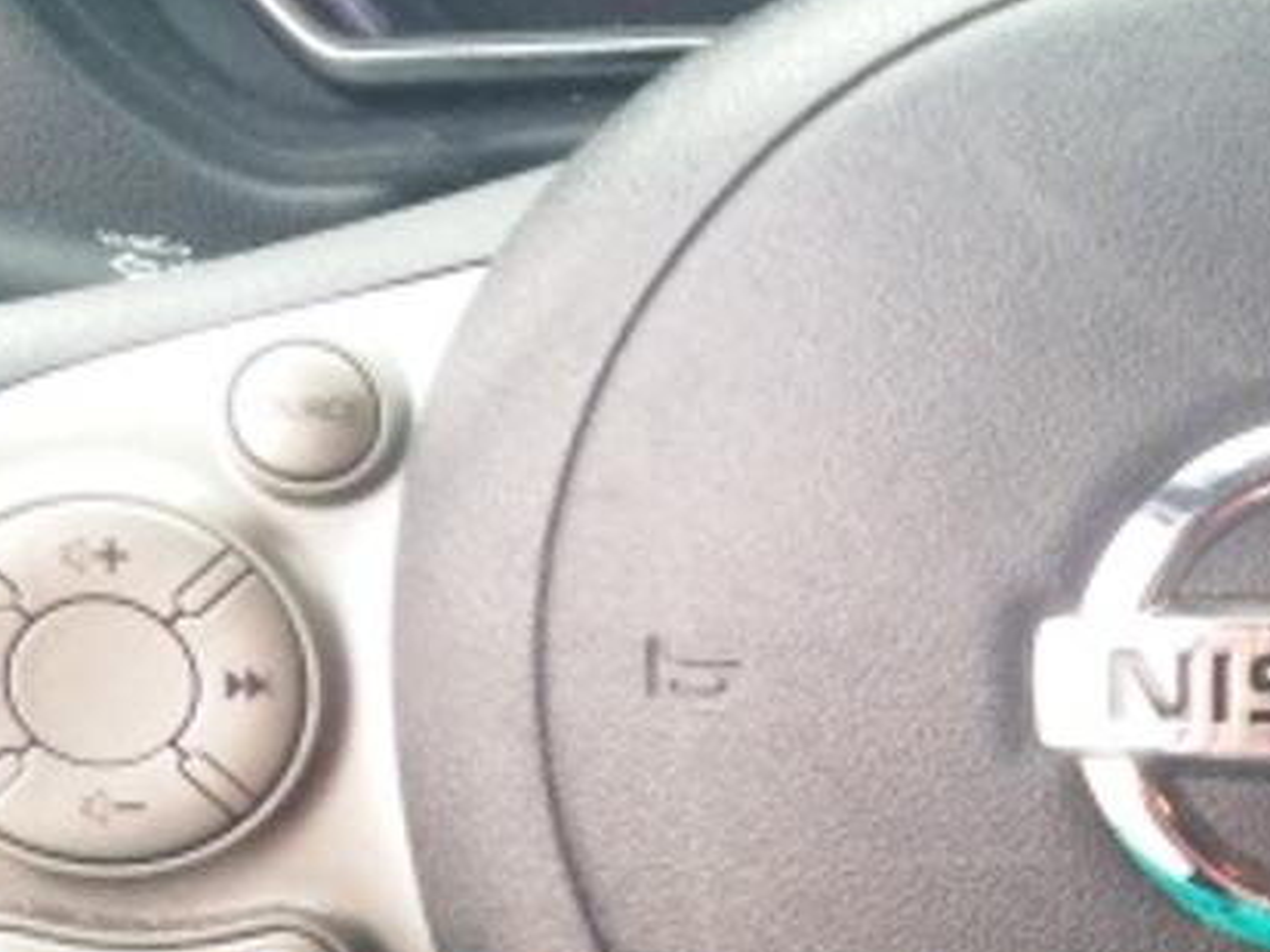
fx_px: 3302
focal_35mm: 90
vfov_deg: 16.0
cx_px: 1538
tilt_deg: -36.3
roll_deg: -0.5
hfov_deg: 20.3
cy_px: 1048
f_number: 2.2
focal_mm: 4.15
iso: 64
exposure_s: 1/30
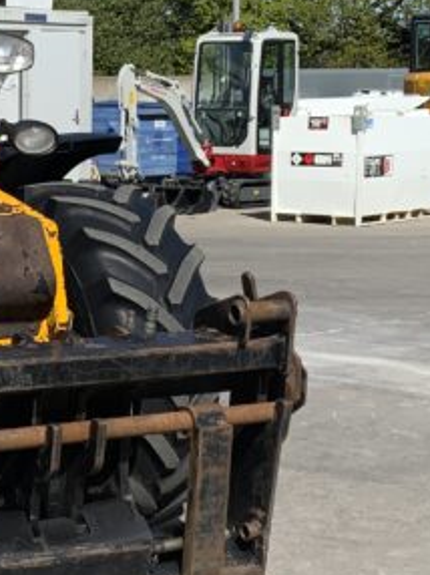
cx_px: -30
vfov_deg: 18.9
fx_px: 1725
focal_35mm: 104
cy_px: 247
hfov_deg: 13.9
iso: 20
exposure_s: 1/2320
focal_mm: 3
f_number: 1.8
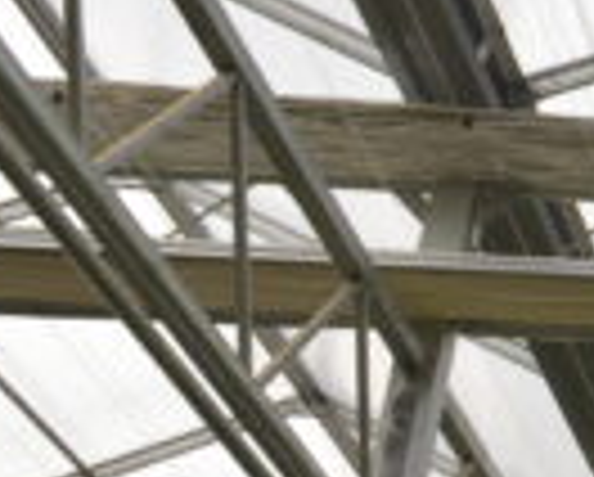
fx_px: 2306
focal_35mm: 131
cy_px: 380
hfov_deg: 10.9
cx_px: 1660
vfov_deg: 11.8
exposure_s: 1/100
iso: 200
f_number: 6.3
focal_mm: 24
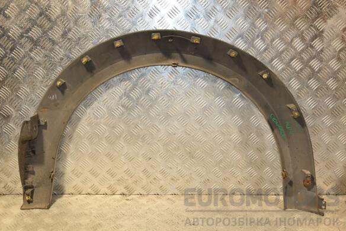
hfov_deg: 50.1
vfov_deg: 34.6
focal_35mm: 39
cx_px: 173
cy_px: 118
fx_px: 370
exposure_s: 1/160
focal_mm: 25
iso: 800
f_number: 5
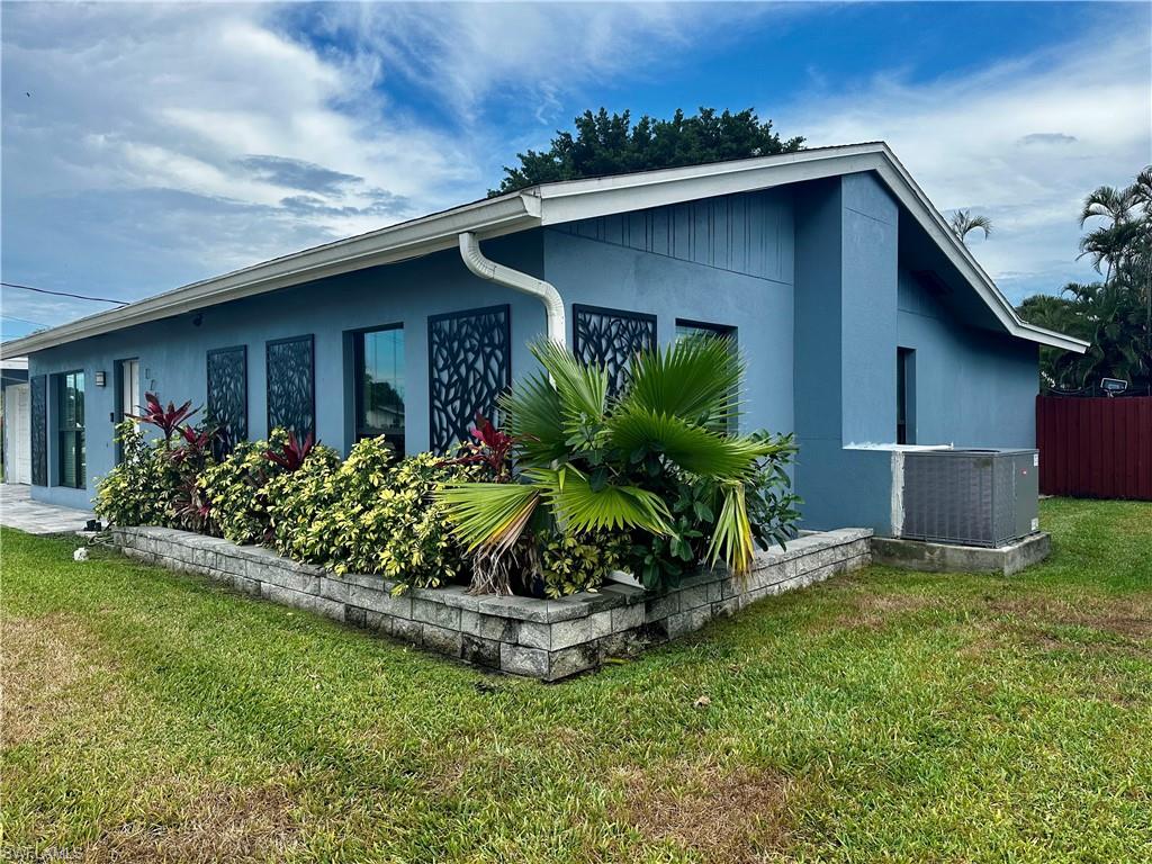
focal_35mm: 24
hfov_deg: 71.6
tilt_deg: +0.3
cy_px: 432
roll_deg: +0.9
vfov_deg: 56.8
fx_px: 799
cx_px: 576
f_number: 1.78
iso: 80
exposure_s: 1/1845
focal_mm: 6.86
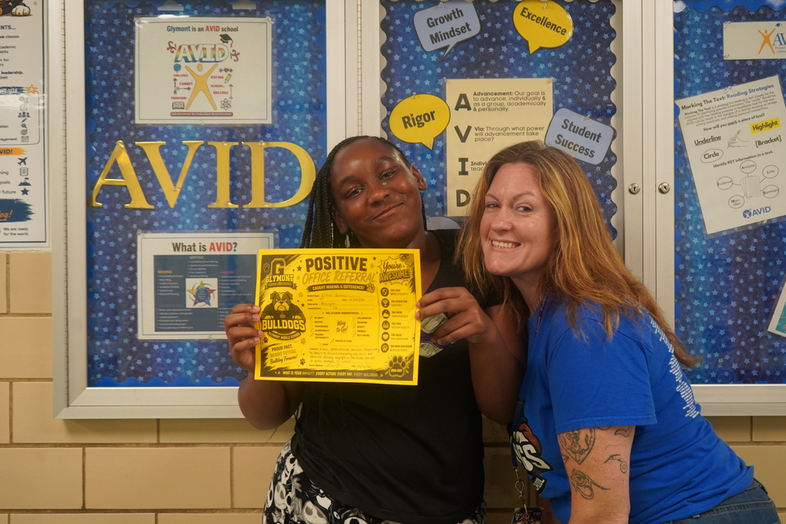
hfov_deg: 43.6
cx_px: 393
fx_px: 983
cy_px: 262
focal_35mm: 45
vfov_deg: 29.9
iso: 2000
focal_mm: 45
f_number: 4.5
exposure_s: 1/160
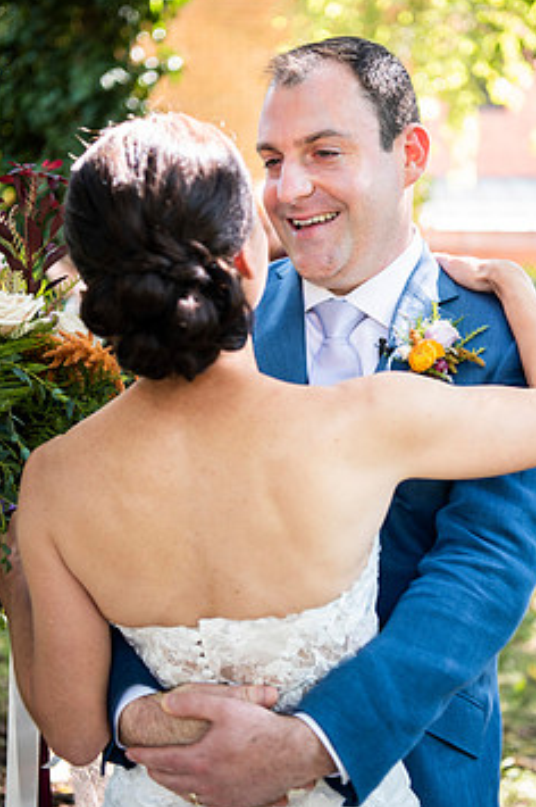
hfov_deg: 20.5
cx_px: 318
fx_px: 1477
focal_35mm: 66
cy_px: 350
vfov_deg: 30.5
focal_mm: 52
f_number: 2.8
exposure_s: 1/80
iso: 200
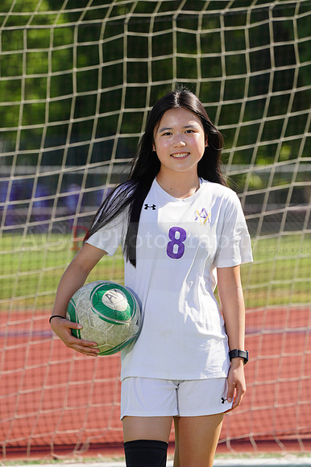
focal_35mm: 339
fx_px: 4398
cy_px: 234
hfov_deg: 4.1
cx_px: 156
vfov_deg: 6.1
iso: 200
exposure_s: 1/250
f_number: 11
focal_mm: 339
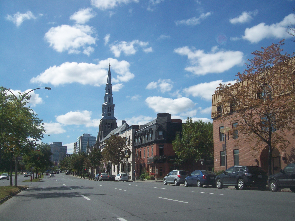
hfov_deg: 51.4
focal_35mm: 36
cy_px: 110
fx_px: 307
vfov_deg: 39.7
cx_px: 148
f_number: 4.8
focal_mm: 6
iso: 80
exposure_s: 1/691
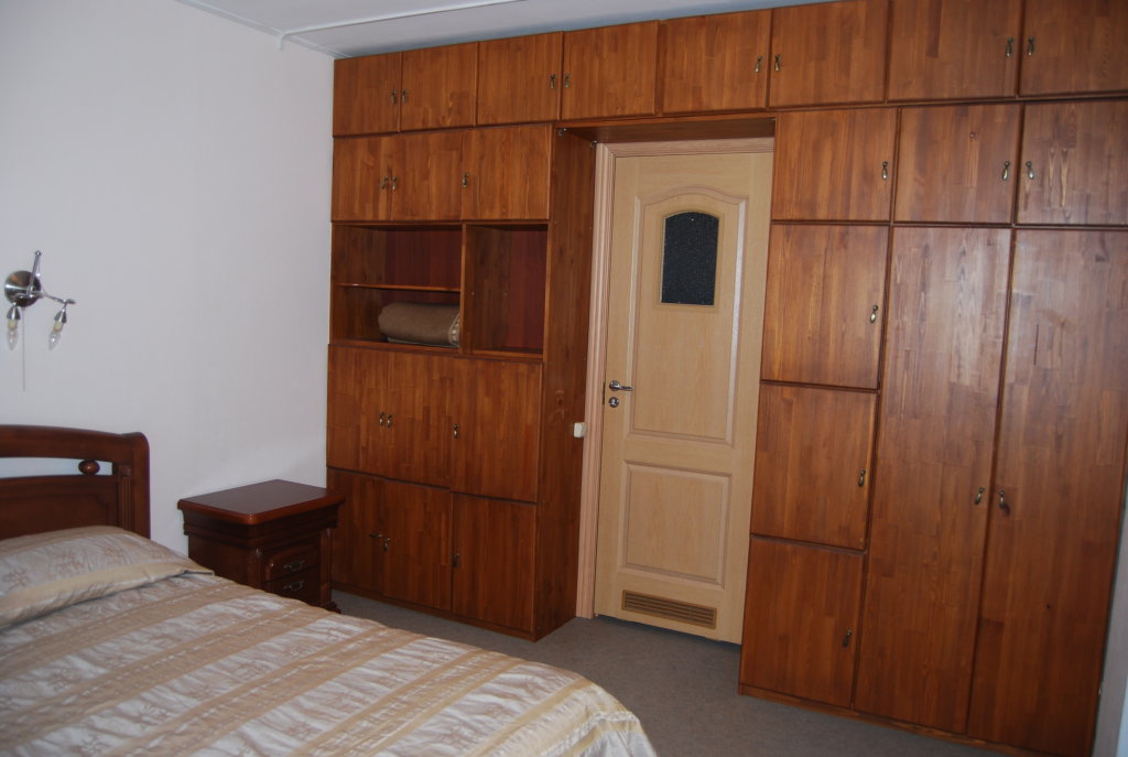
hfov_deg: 67.3
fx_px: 848
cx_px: 564
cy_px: 378
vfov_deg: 48.1
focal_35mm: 27
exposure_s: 1/60
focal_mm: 18
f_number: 3.5
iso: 200
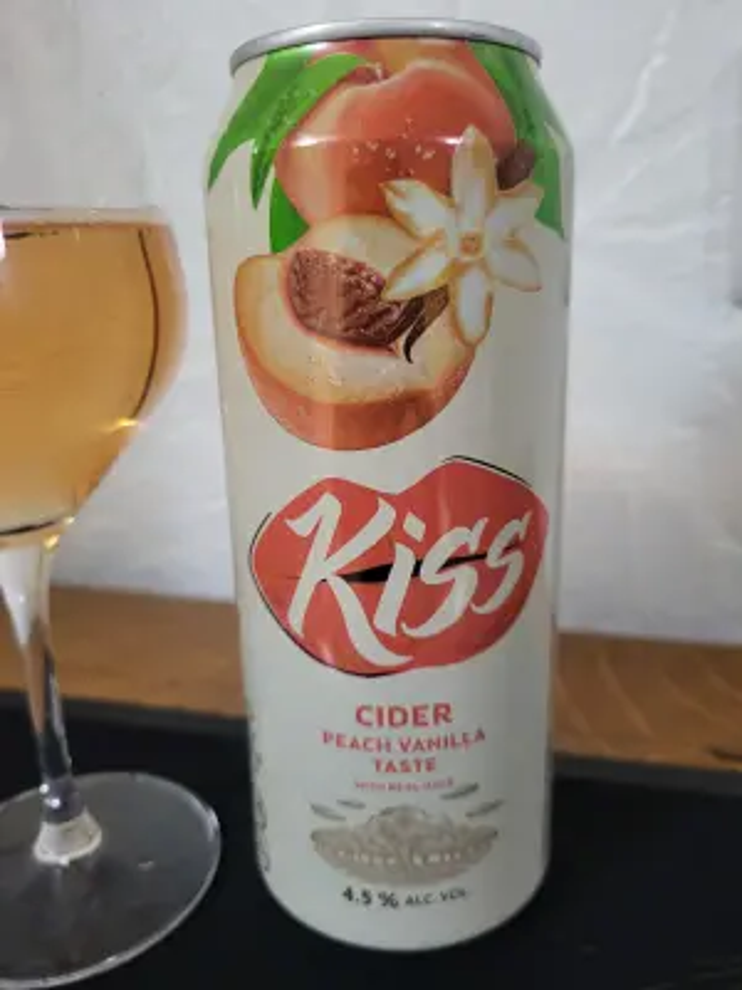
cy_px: 495
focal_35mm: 26
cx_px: 371
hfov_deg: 53.1
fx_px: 743
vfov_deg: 67.3
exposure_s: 1/33.3
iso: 640
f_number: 1.8
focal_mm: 5.4
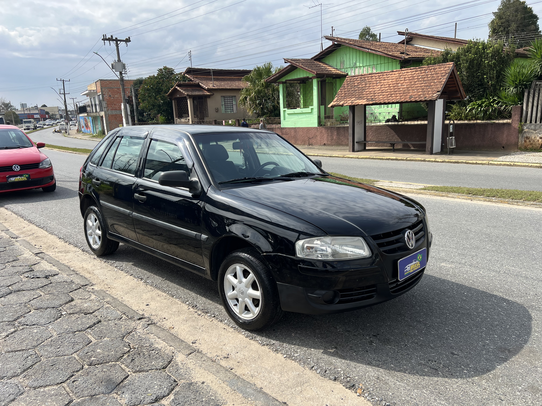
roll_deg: +3.9
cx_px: 271
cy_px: 203
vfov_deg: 53.1
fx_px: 407
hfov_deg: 67.3
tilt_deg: -12.3
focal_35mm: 26
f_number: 1.5
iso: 50
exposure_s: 1/2762
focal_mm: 5.7
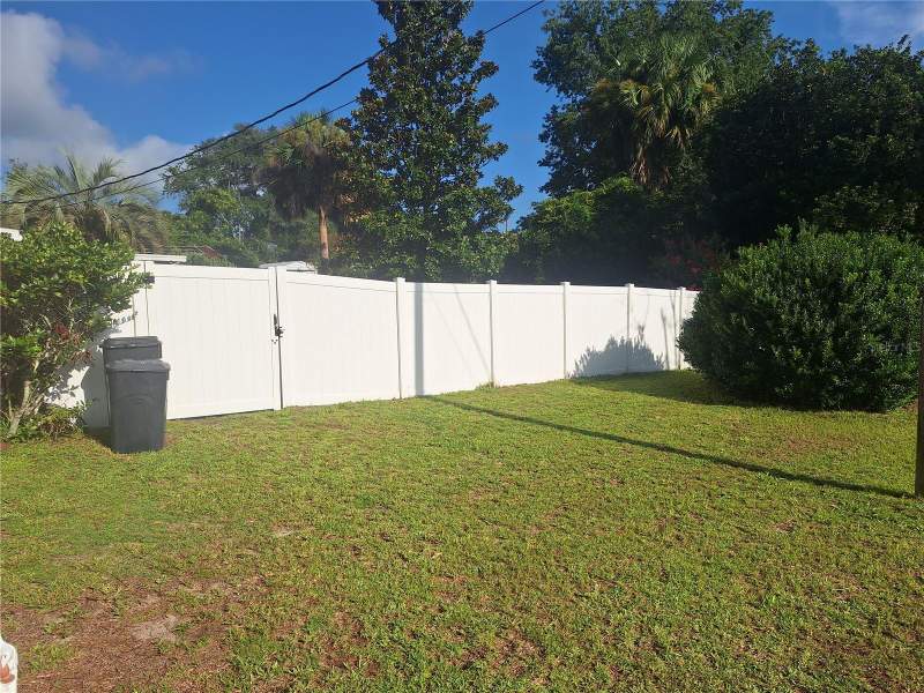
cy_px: 346
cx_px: 462
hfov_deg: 73.9
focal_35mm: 23
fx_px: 614
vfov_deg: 58.9
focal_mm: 5.54
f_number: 1.8
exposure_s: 1/5952
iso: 40
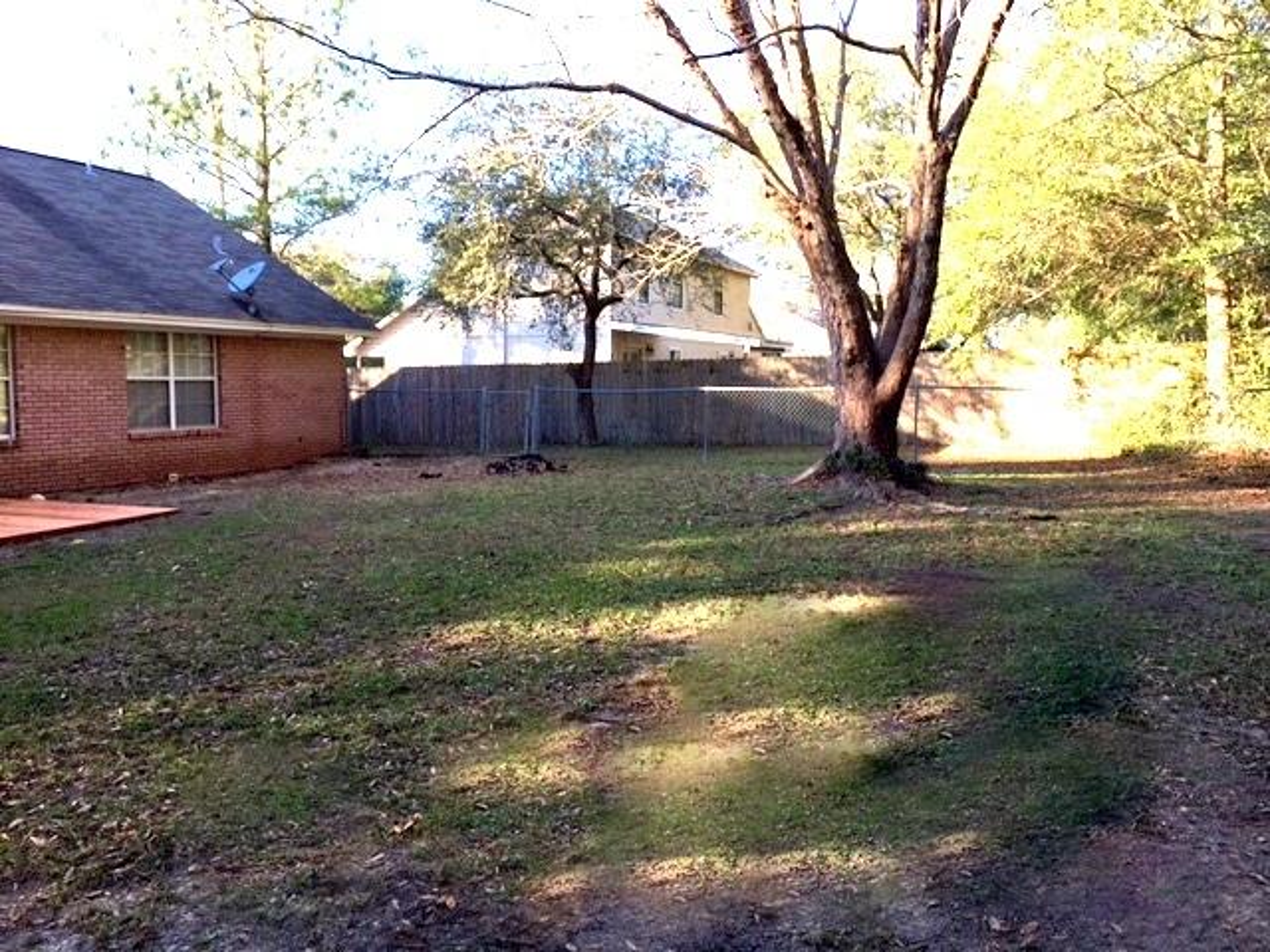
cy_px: 476
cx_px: 635
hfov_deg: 61.7
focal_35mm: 29
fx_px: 1064
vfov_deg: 48.2
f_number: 2.2
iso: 25
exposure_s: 1/190
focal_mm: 4.15
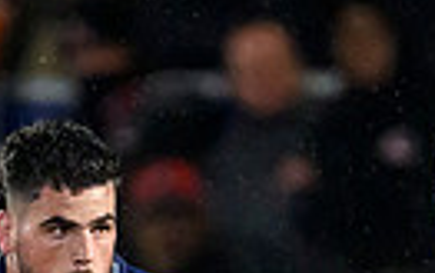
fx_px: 42780
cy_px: 687
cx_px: 85
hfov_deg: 0.6
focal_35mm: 3607
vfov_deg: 0.4
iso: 8000
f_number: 4
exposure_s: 1/1250
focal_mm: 560
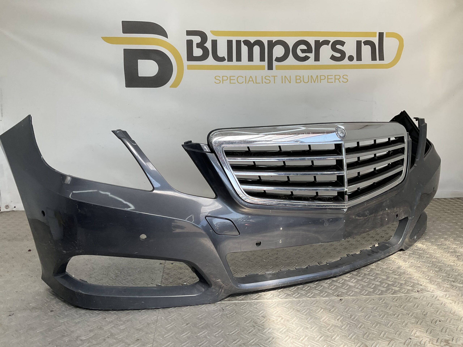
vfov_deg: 48.2
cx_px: 232
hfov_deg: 61.7
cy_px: 174
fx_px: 388
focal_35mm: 29
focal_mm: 3
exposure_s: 1/320
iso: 16
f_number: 1.8
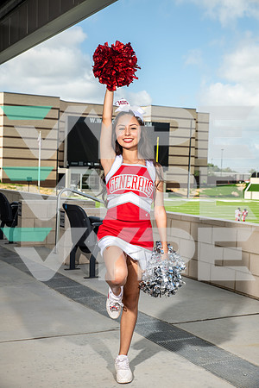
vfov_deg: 36.2
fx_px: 593
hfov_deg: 24.6
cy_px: 194
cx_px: 130
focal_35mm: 55
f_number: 7.1
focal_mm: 55
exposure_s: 1/320
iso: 100
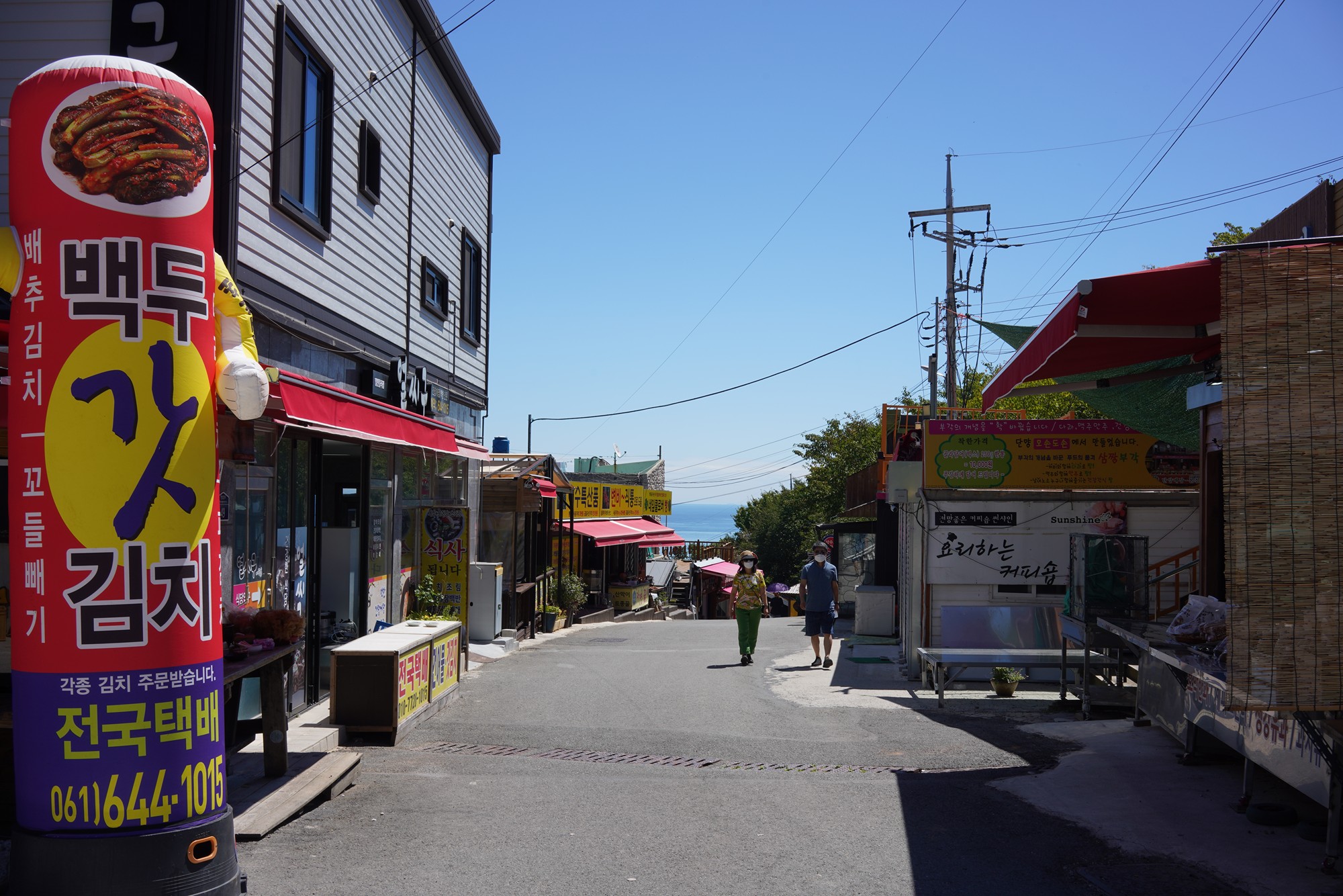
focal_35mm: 35
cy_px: 448
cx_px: 672
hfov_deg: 54.4
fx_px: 1306
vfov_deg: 37.9
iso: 100
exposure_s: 1/100
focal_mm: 35
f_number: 14
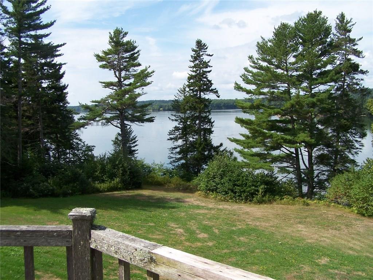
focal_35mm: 38
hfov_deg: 49.0
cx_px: 186
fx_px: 409
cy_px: 140
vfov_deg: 37.7
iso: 80
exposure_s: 1/800
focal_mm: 6.3
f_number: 4
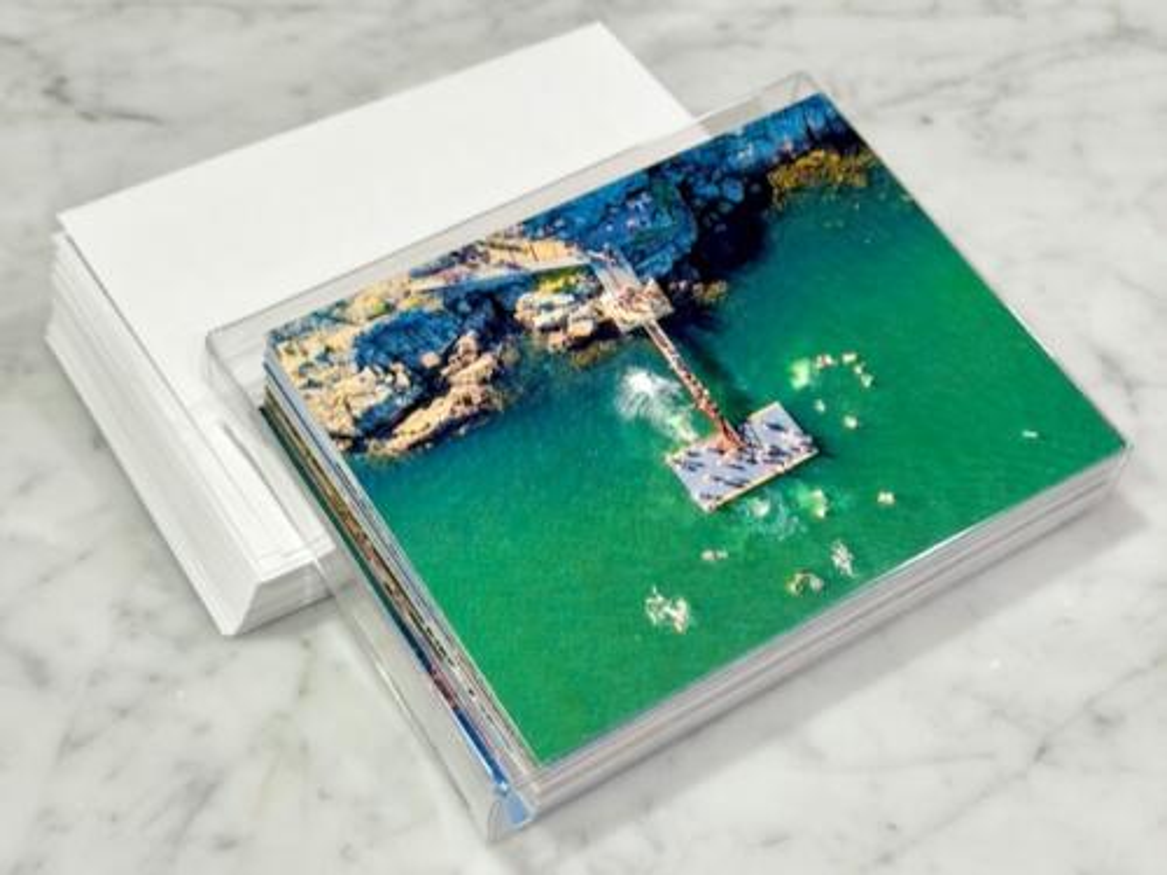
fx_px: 1618
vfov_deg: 30.3
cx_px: 584
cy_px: 438
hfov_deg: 39.7
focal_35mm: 48
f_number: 1.78
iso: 125
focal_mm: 6.76
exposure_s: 1/60
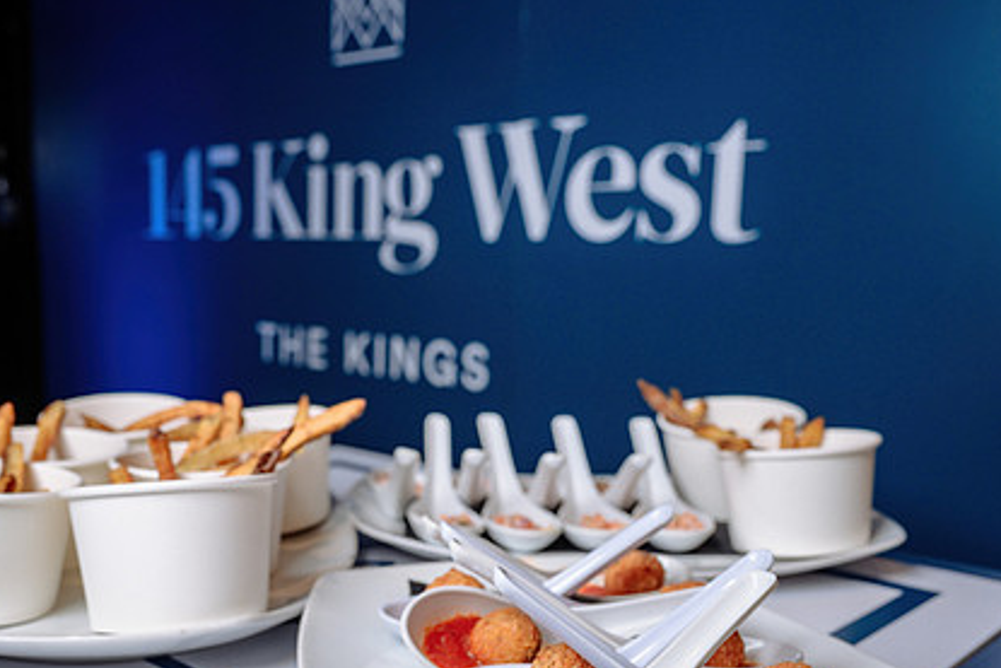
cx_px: 416
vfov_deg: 32.3
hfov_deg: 47.2
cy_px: 466
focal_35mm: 41
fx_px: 1140
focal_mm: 26
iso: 500
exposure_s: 1/50
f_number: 5
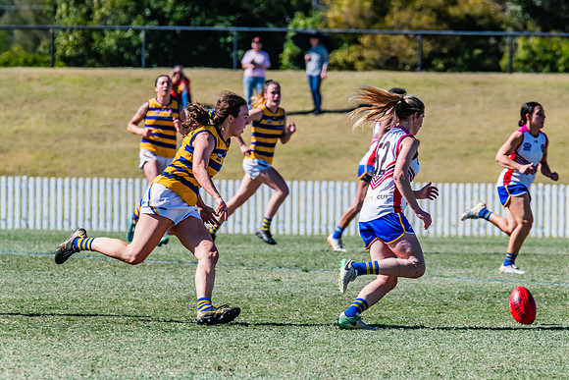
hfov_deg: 4.2
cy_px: 164
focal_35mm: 490
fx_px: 7743
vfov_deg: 2.8
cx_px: 310
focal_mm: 420
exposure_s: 1/1600
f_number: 10
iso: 800
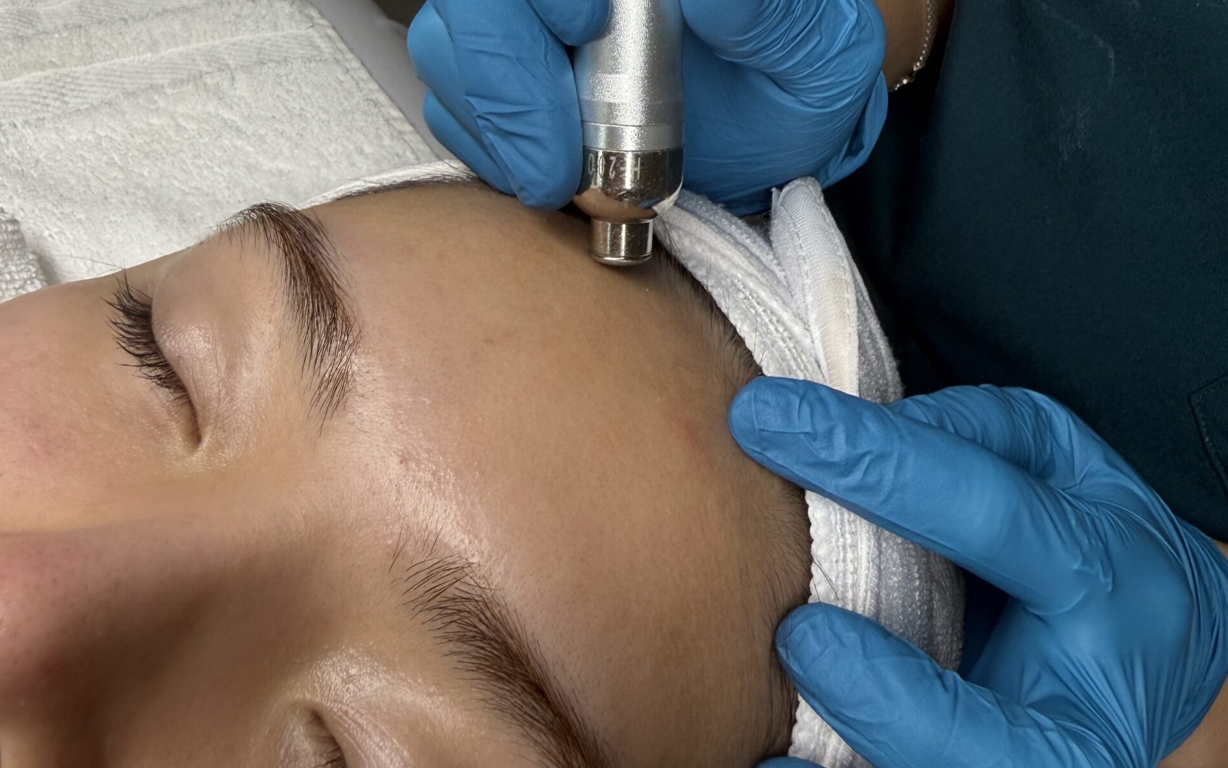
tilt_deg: -47.5
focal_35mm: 34
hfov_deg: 56.7
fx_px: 1138
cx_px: 613
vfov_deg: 36.3
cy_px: 175
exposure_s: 1/120
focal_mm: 2.22
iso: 125
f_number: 2.2
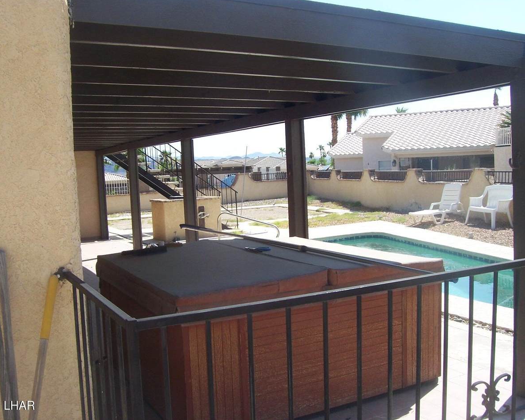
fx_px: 559
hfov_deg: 50.3
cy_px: 211
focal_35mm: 36
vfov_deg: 41.2
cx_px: 248
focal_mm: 5.6
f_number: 5.6
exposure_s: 1/250
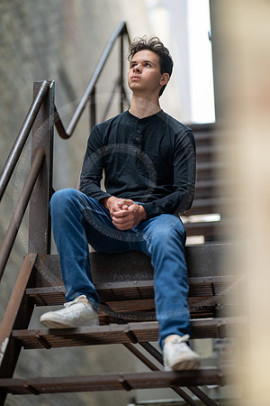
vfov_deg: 23.9
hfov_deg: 16.1
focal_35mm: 85
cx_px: 135
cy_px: 203
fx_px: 956
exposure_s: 1/200
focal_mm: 85
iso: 1000
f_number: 1.2
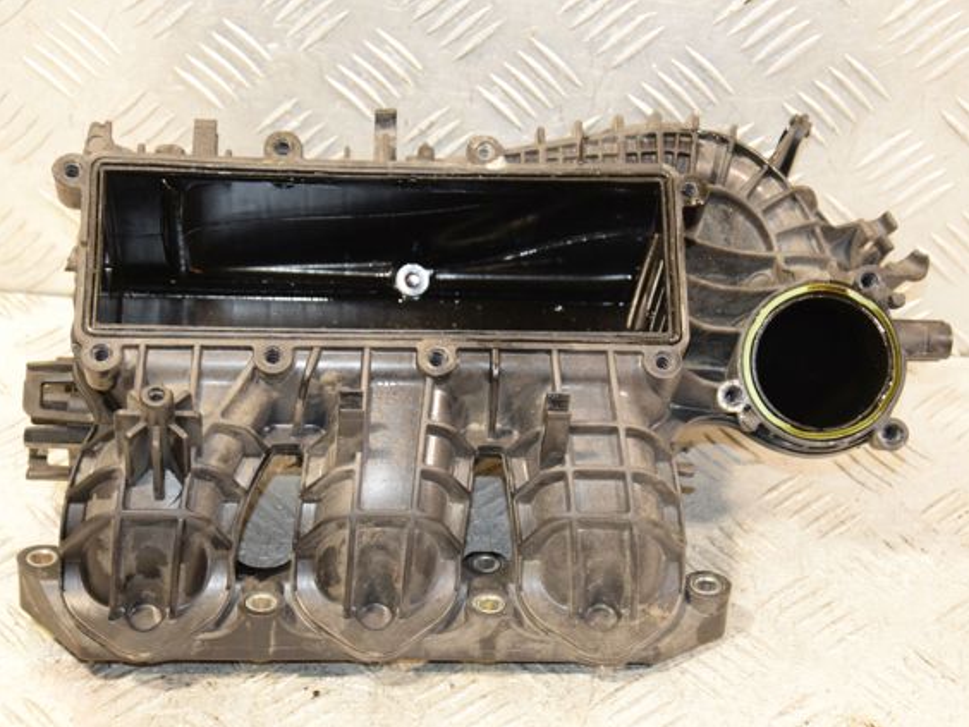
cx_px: 466
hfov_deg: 23.0
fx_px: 2379
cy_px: 364
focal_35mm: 85
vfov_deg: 17.4
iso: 1600
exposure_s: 1/100
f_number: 5.6
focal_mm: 52
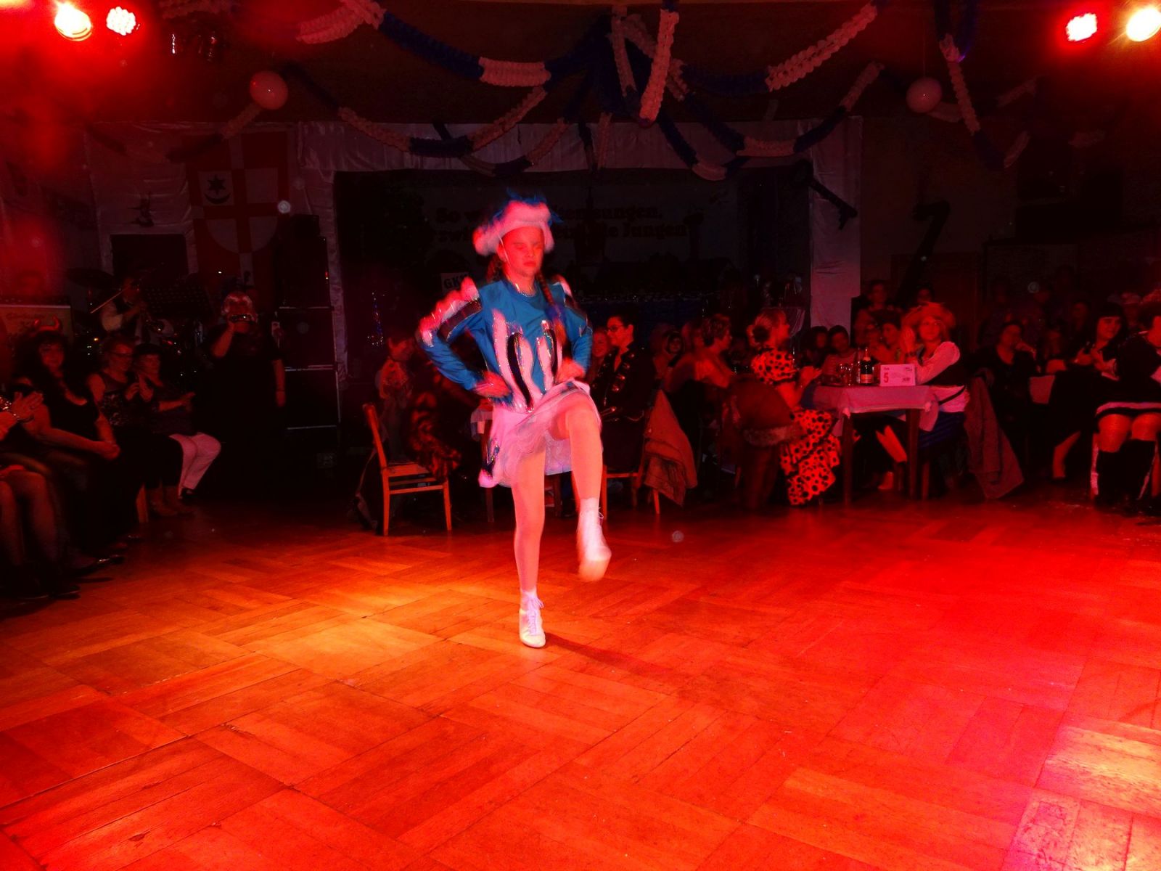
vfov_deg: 56.8
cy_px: 436
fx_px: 805
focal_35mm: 24
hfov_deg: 71.6
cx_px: 580
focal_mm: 4.1
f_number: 3.5
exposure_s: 1/30
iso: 200
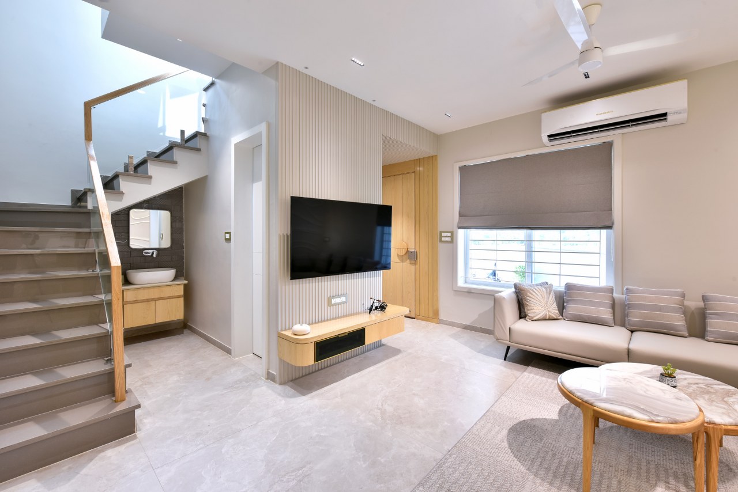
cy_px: 246
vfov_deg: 77.4
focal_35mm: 15
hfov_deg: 100.4
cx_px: 369
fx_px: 308
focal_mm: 15
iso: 280
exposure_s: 1/5
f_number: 11
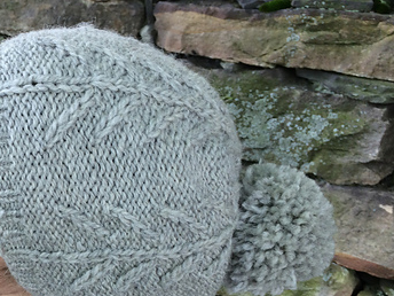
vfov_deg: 26.3
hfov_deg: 33.6
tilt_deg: -27.6
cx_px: 38
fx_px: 615
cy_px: 255
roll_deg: +3.0
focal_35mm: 54
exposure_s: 1/120
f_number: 2.2
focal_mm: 4.15
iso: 50
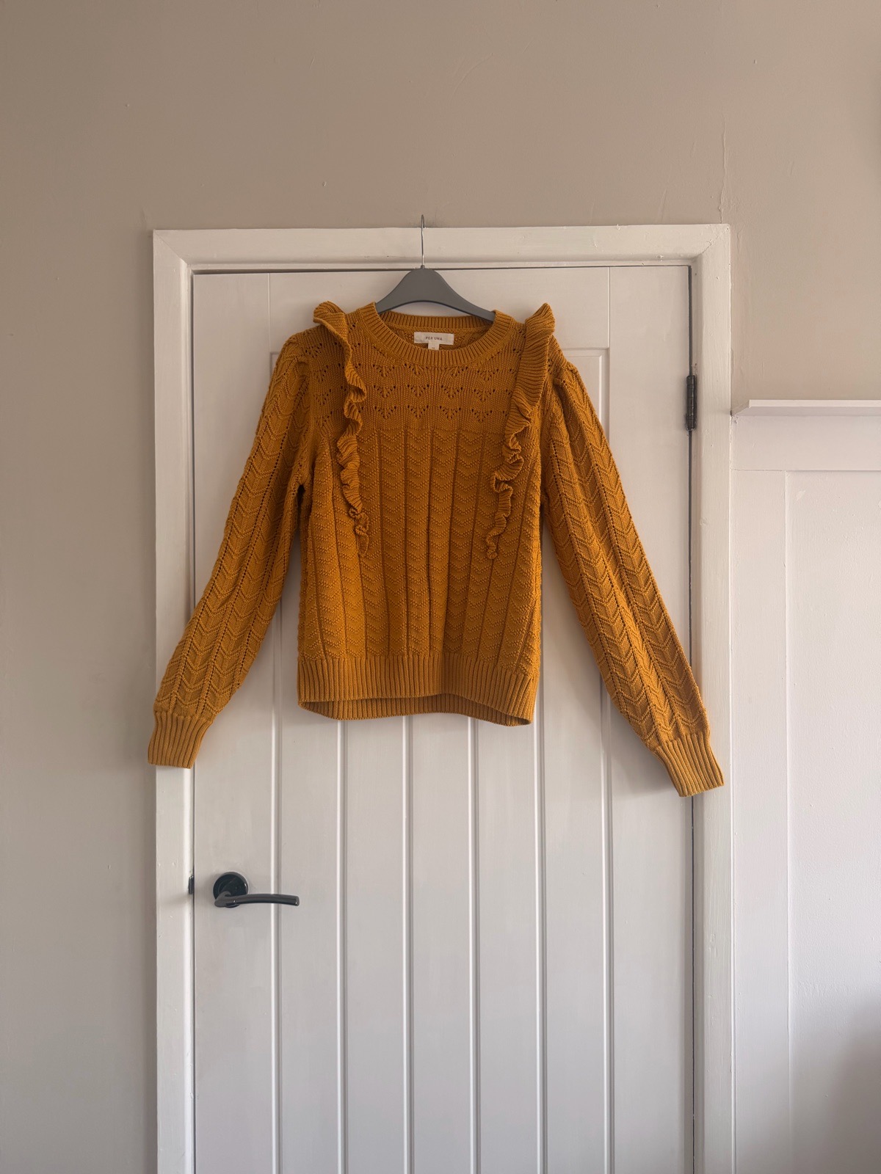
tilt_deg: +1.9
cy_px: 587
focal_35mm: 24
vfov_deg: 71.6
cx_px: 440
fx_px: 814
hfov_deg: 56.8
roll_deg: -0.2
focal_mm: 6.76
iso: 125
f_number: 1.78
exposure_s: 1/121
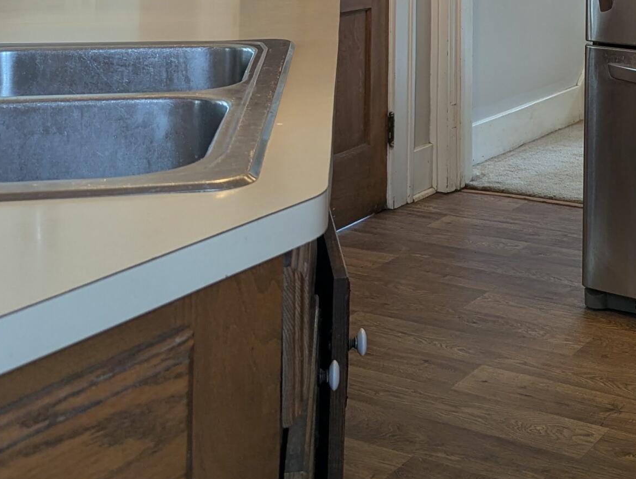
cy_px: -113
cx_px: 579
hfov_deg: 29.8
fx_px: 1141
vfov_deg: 21.8
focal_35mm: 62
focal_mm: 6.81
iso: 61
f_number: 1.85
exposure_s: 1/24
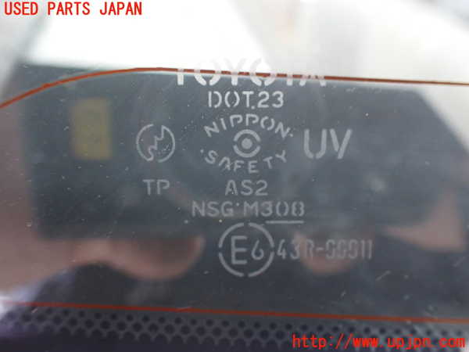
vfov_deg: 46.8
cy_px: 176
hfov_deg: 60.0
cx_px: 234
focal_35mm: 30
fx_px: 406
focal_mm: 5.4
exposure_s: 1/125
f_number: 2.3
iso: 400
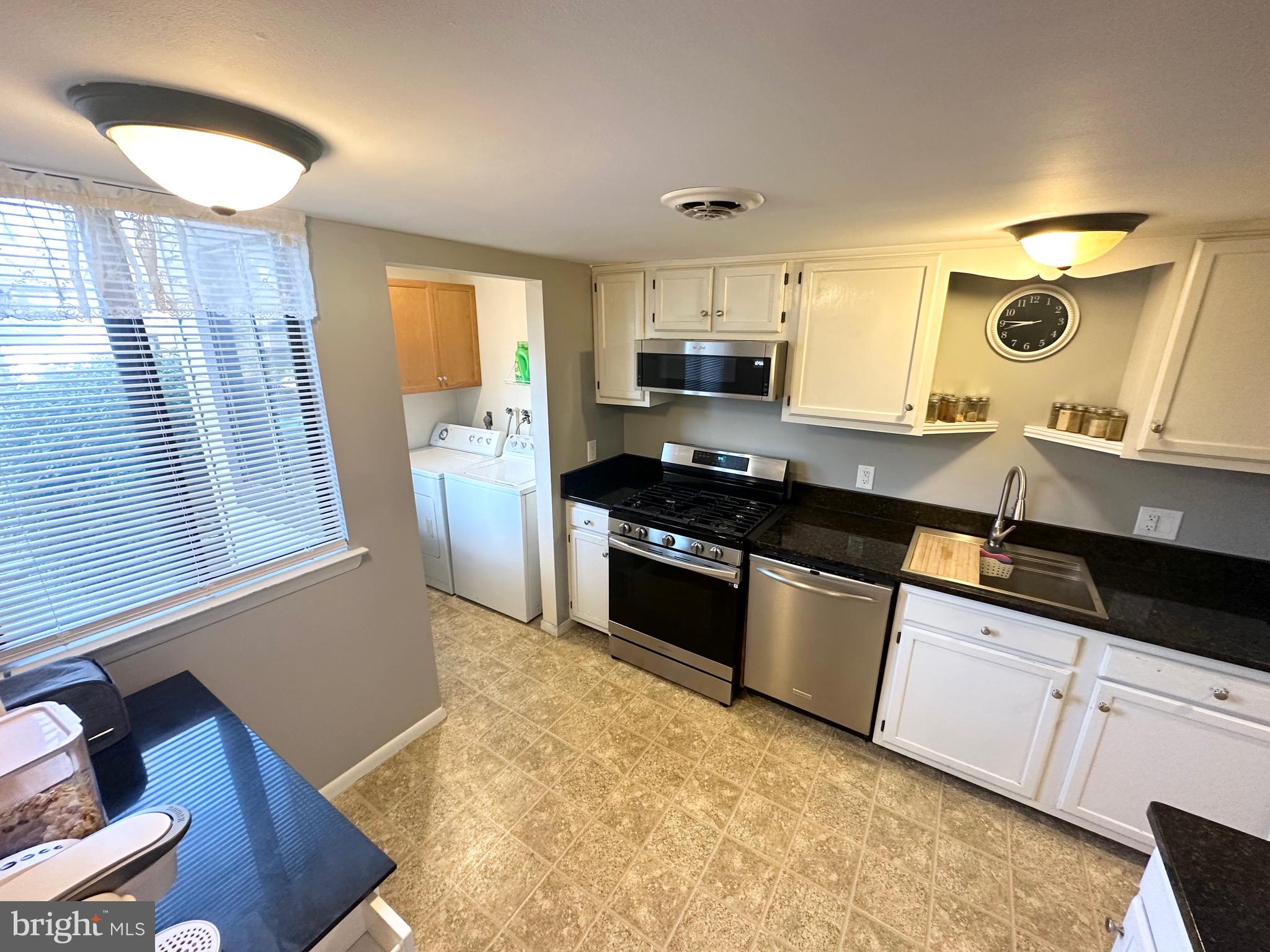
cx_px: 635
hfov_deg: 102.1
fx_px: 514
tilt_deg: -17.4
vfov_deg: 85.7
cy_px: 476
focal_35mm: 14
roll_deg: +0.0
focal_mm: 2.22
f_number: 2.2
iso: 200
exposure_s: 1/60
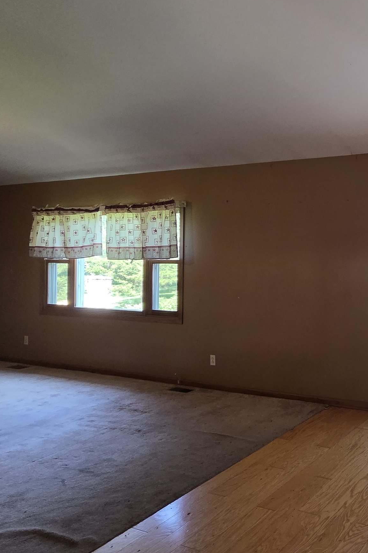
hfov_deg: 38.0
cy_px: 251
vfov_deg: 73.6
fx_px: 368
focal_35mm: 24
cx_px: 452
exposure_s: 1/60
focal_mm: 2.2
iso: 200
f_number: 2.2
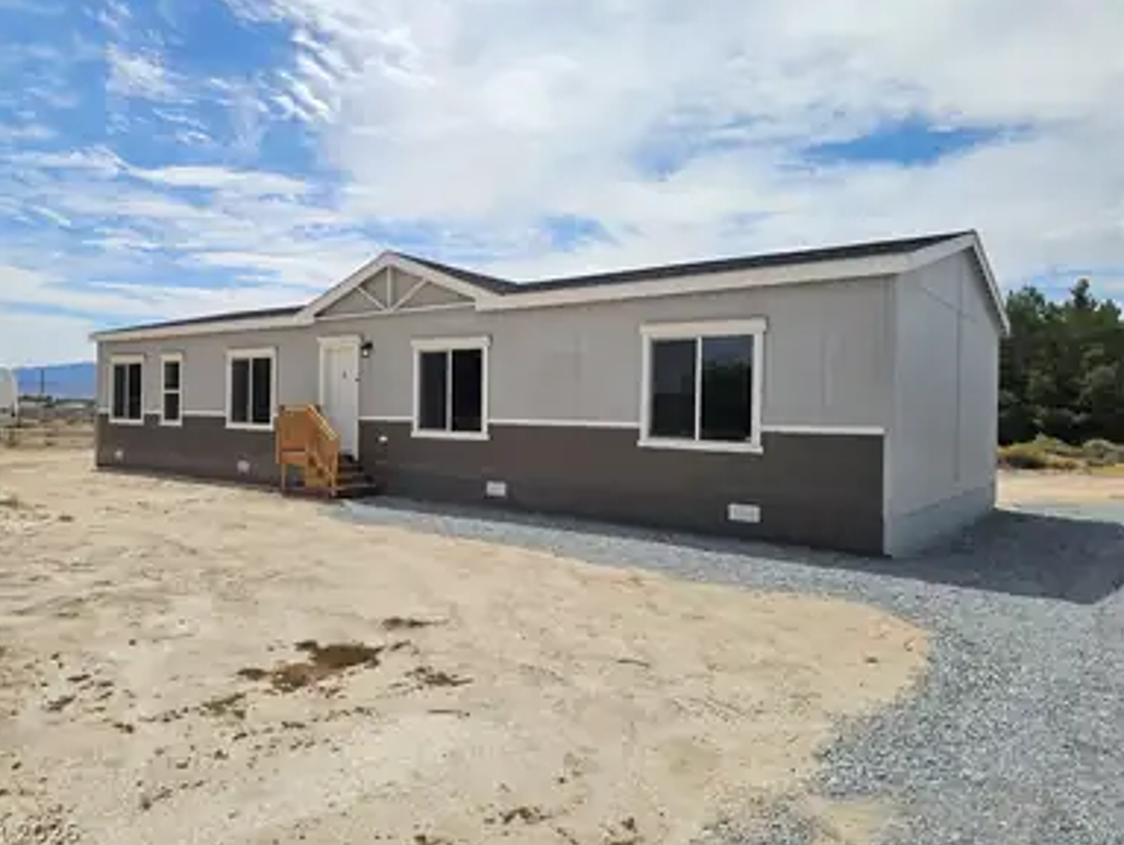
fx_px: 780
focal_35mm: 24
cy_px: 411
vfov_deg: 56.9
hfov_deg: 71.5
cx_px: 540
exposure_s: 1/1538
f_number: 1.7
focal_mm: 6.3
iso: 10
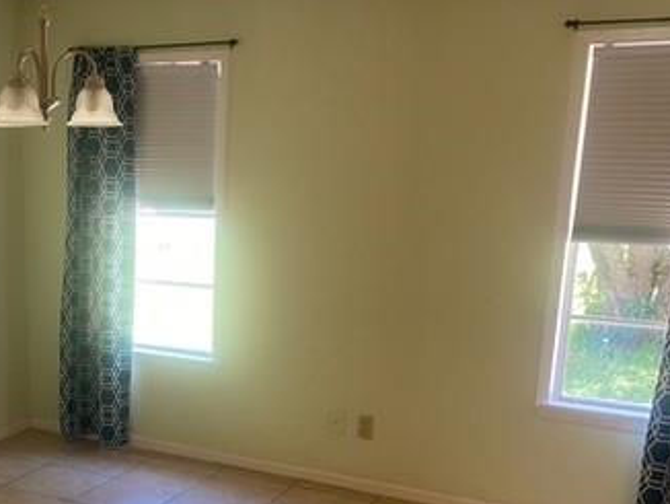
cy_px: 391
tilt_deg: -14.3
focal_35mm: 51
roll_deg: +0.1
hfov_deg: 35.9
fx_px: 988
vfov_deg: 28.1
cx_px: 107
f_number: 1.8
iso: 80
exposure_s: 1/60
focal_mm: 4.25
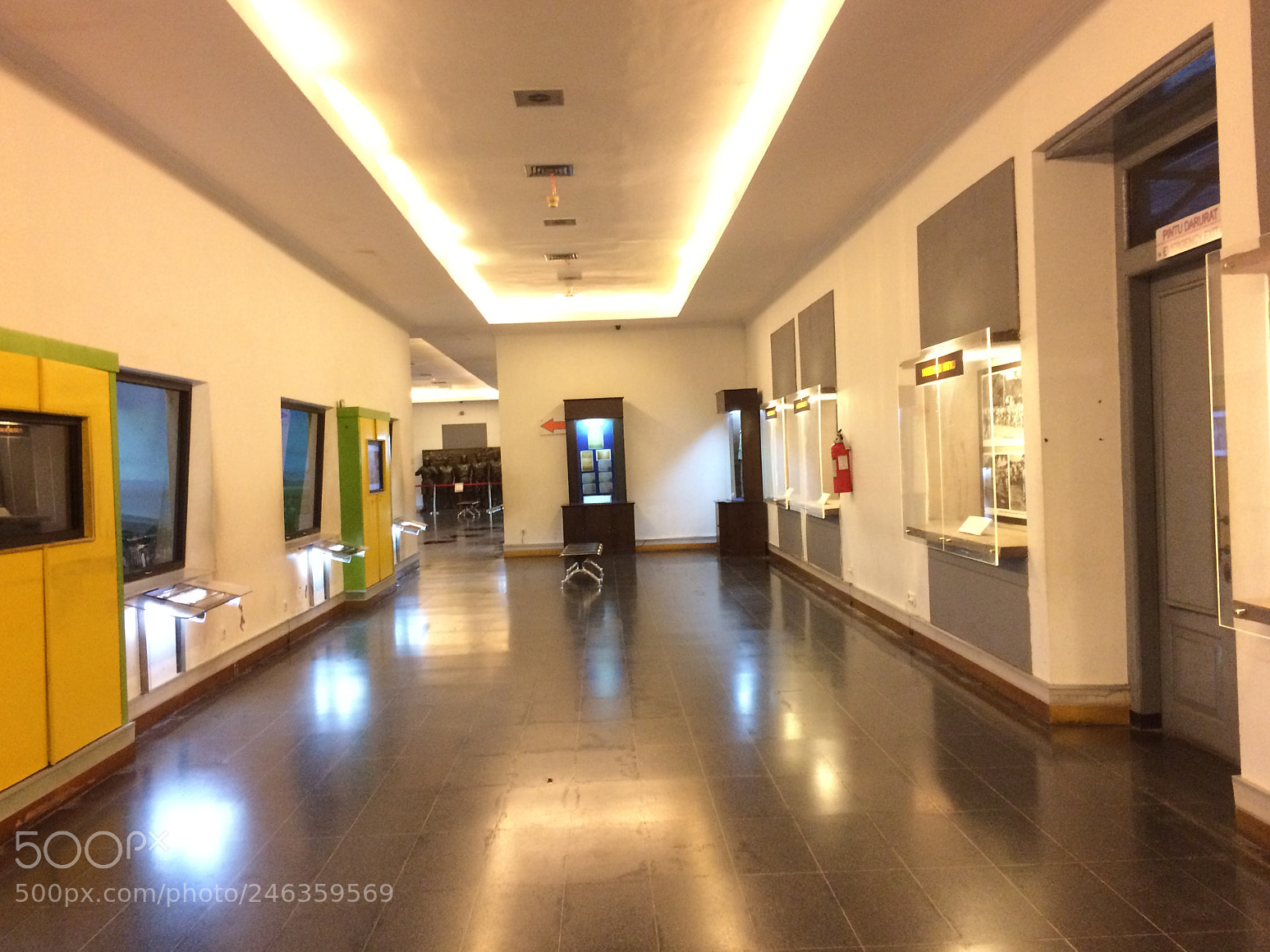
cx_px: 621
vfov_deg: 46.8
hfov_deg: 60.0
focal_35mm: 30
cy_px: 465
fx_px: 1101
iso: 320
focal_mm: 4.15
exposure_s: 1/25
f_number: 2.2
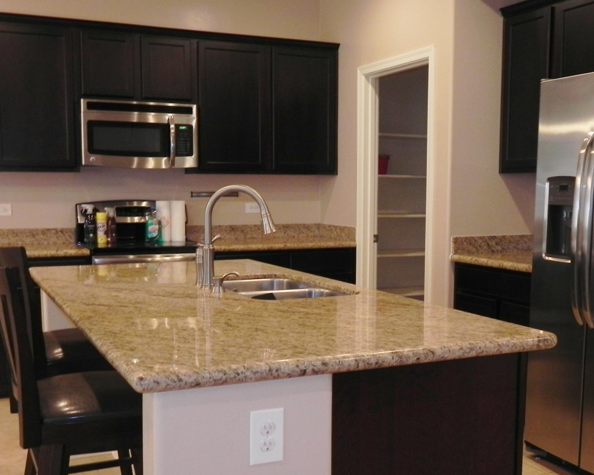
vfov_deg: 34.0
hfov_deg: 42.0
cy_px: 288
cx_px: 318
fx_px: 774
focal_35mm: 44
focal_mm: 5.2
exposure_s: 1/31.7
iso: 160
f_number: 2.8
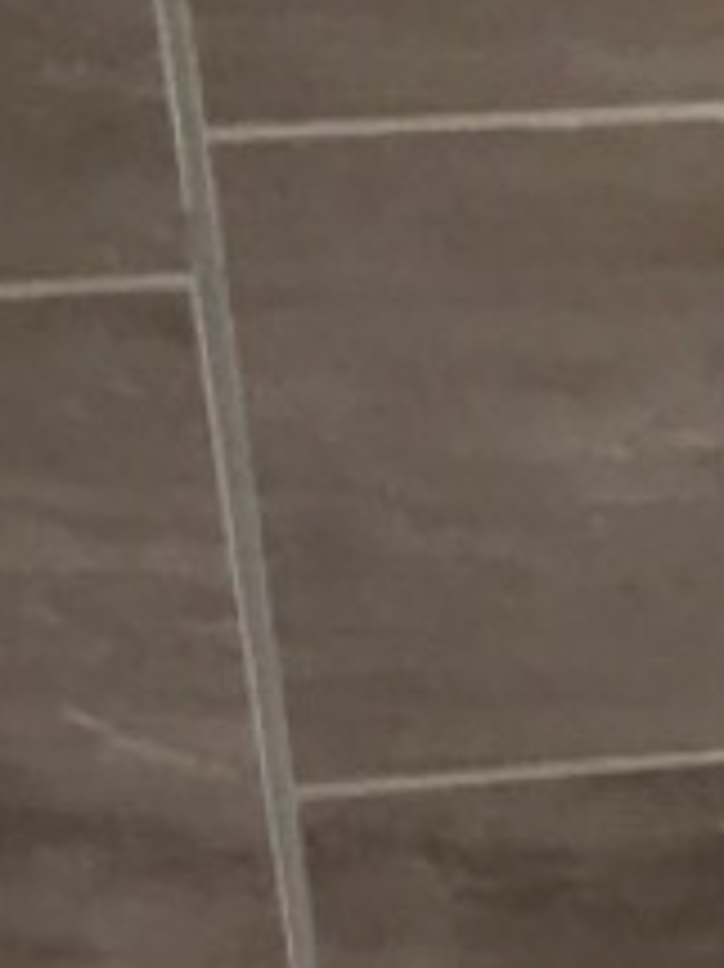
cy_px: 1990
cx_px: 1695
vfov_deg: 11.0
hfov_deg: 8.4
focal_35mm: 162
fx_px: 4522
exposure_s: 1/33
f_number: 2.2
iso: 125
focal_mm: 4.15
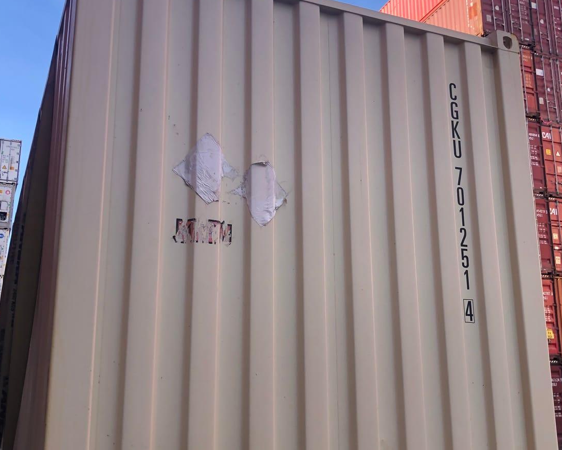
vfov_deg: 48.5
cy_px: 225
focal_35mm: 30
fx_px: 499
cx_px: 293
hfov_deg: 58.7
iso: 20
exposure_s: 1/363
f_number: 1.8
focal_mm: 3.99
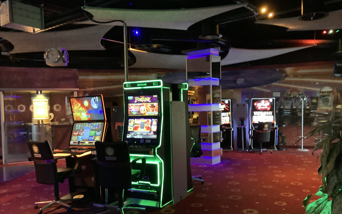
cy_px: 125
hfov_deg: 58.1
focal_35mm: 33
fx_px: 308
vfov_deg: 38.2
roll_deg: +0.5
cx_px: 171
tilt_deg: -3.1
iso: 640
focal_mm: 3.3
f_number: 2.4
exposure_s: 1/20
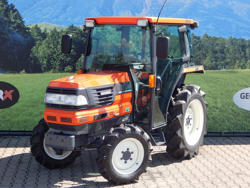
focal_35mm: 70
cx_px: 126
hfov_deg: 27.8
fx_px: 505
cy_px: 93
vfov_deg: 21.0
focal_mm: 12.3
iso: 125
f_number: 4.1
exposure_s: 1/400
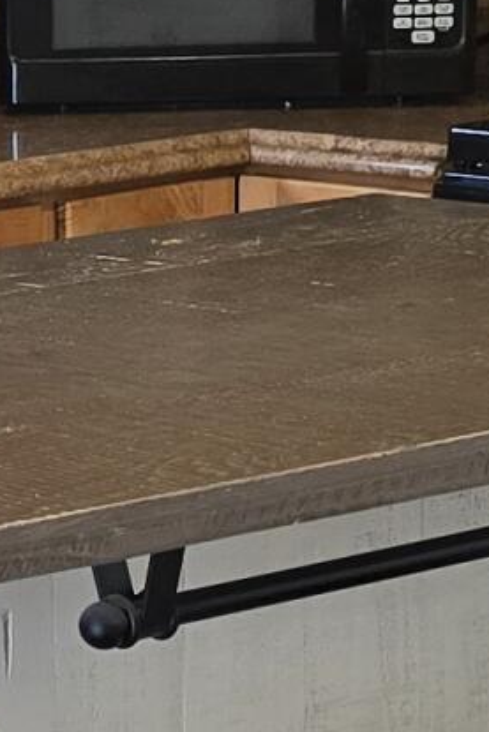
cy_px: 293
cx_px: -819
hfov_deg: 7.3
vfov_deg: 11.9
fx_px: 3522
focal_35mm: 173
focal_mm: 6.3
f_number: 1.7
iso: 125
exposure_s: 1/120
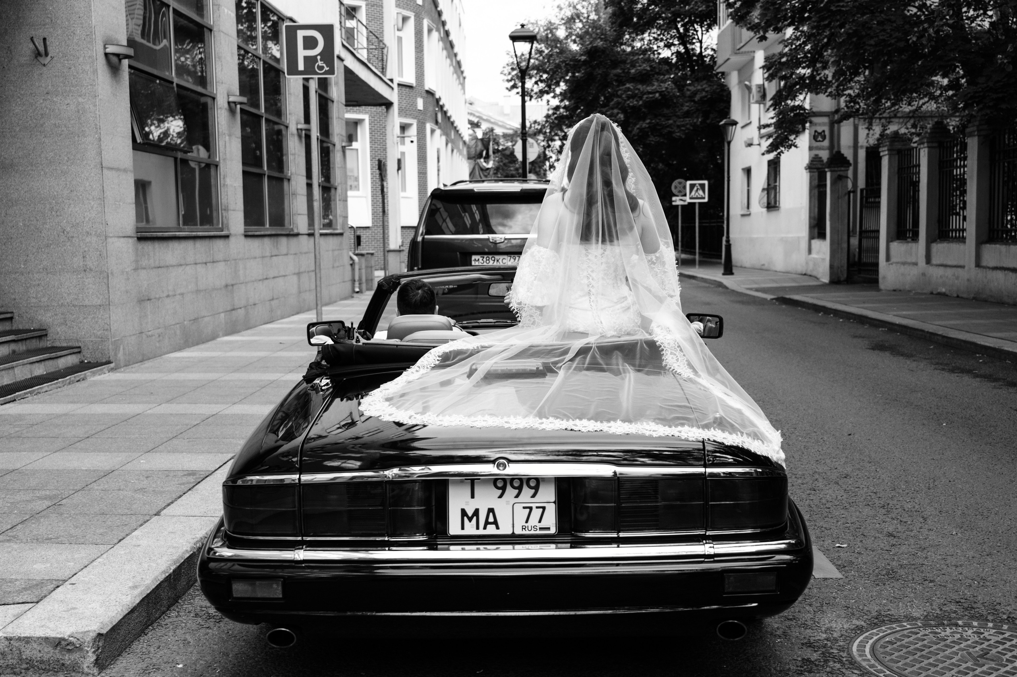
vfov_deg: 31.0
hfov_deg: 45.3
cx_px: 507
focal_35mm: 43
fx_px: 1220
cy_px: 367
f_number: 3.5
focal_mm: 31.5
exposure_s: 1/1600
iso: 320
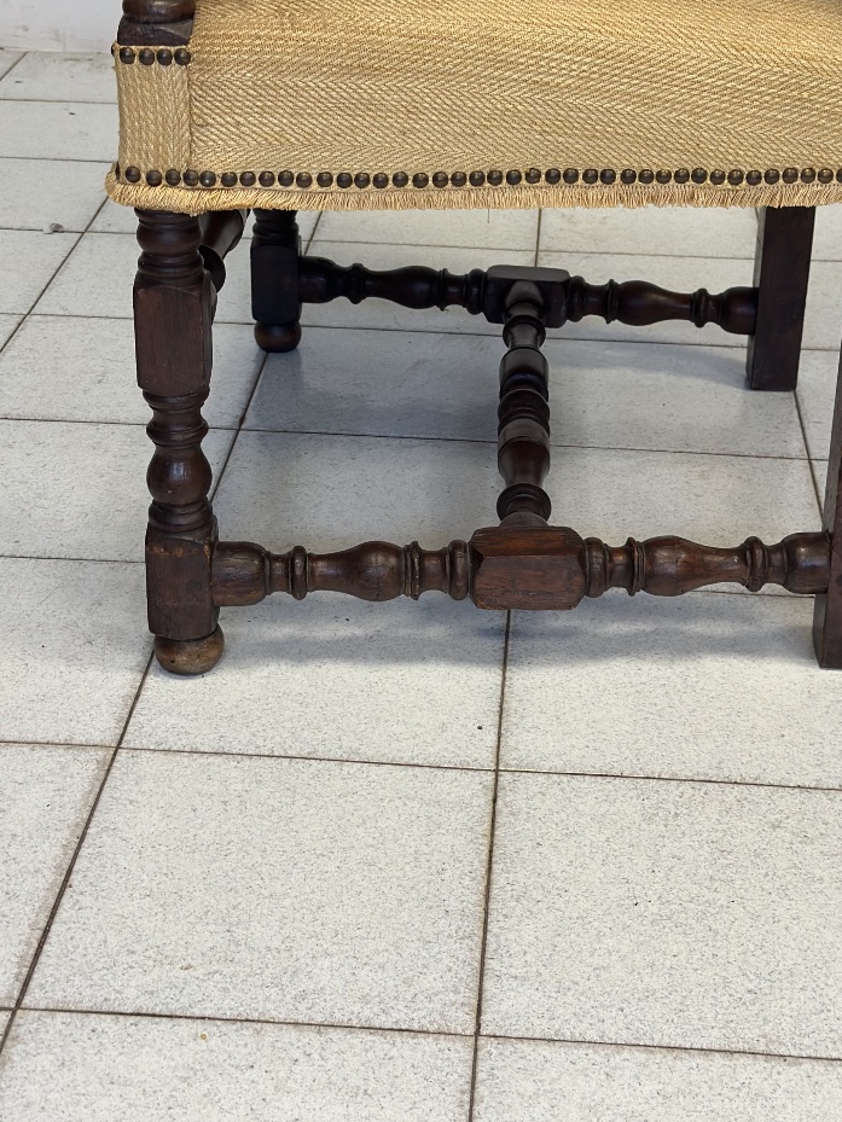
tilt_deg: -25.5
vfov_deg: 31.1
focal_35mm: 62
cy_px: 449
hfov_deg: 23.6
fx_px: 2010
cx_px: 470
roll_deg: -3.4
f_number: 1.78
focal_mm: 6.86
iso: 125
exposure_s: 1/100
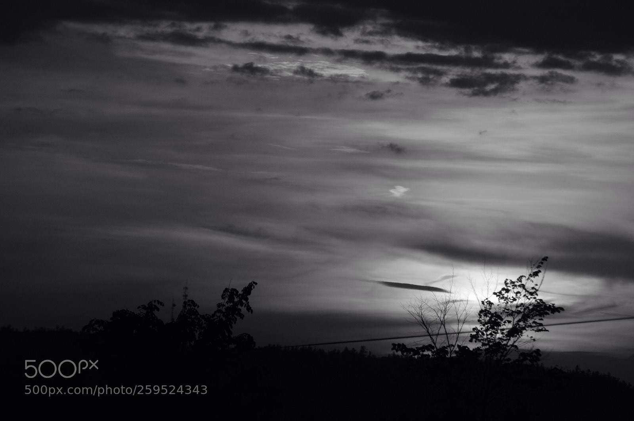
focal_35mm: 300
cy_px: 210
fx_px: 5277
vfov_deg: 4.6
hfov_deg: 6.9
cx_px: 317
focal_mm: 200
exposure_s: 1/1000
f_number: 8
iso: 200
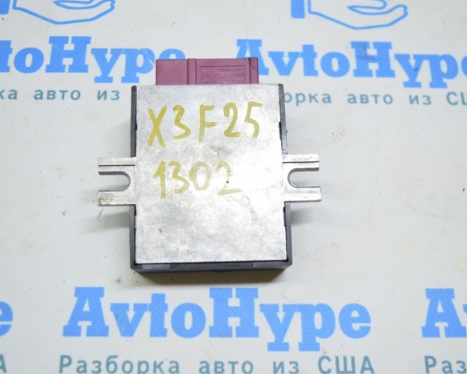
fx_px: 644
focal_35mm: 47
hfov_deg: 39.9
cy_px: 186
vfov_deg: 32.4
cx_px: 217
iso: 400
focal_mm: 27
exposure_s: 1/50
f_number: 4
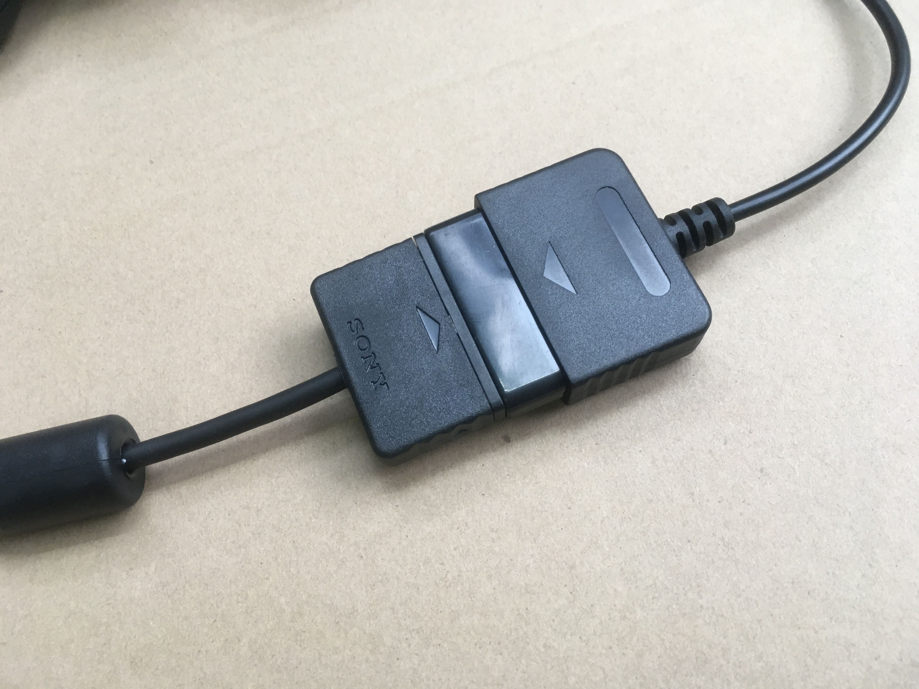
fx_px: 770
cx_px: 460
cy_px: 344
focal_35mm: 29
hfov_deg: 61.7
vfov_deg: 48.2
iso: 50
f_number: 2.2
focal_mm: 4.15
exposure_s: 1/33
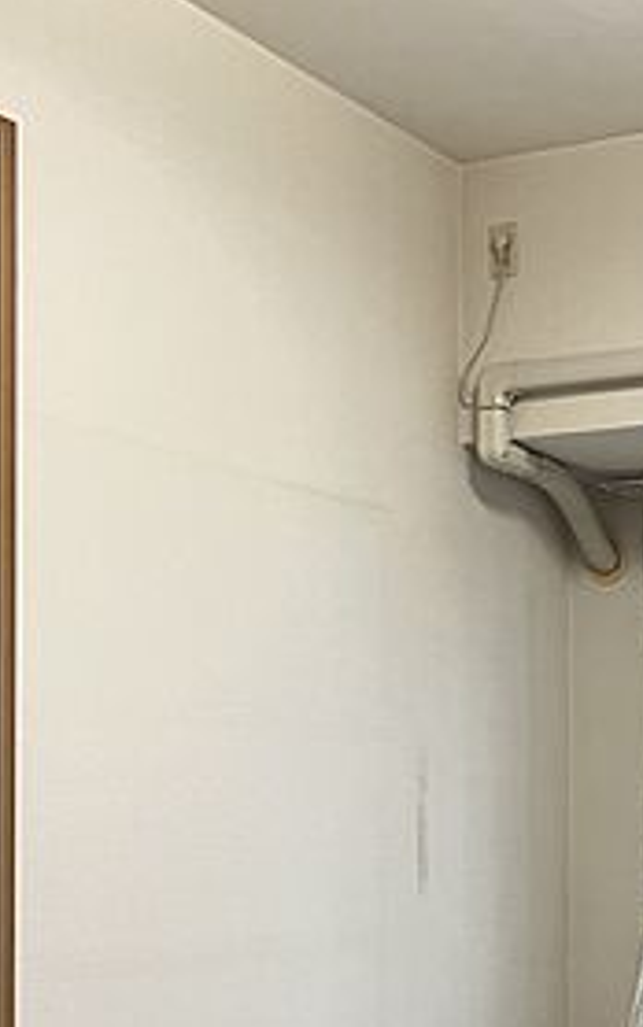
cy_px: 809
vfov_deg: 31.2
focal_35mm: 64
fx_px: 1793
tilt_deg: +0.7
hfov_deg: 19.3
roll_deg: +0.6
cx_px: 739
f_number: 1.8
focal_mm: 3.99
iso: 160
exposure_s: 1/60
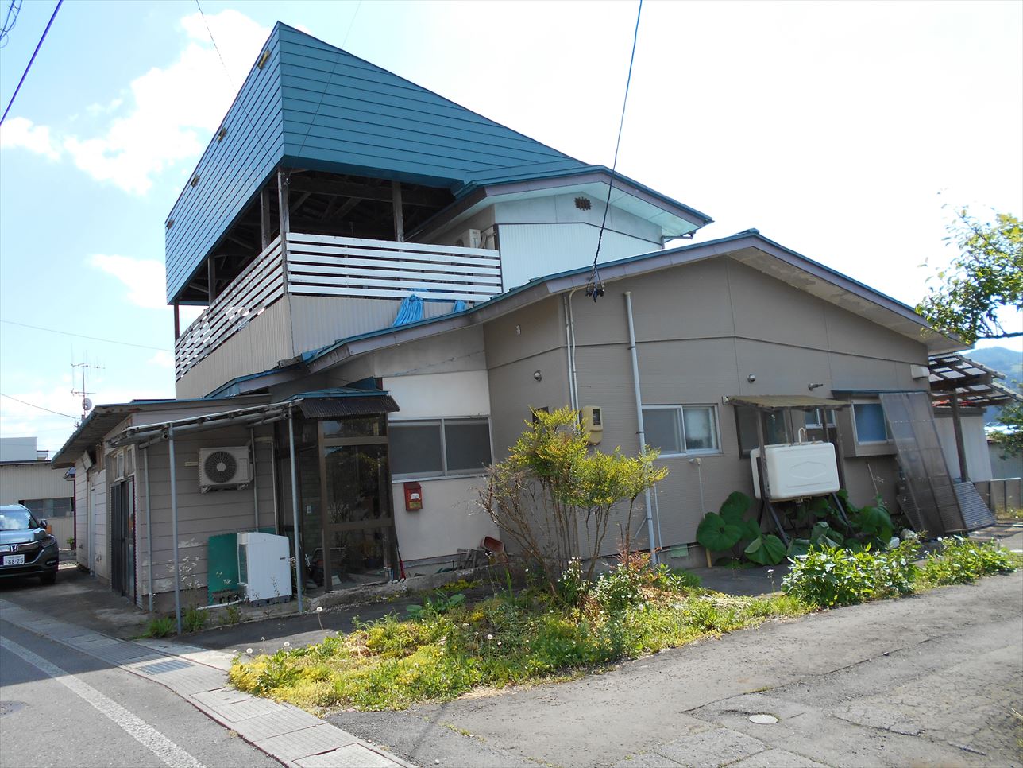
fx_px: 768
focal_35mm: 26
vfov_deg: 53.1
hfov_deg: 67.3
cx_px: 512
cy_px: 384
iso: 80
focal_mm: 4.6
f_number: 3.2
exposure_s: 1/640
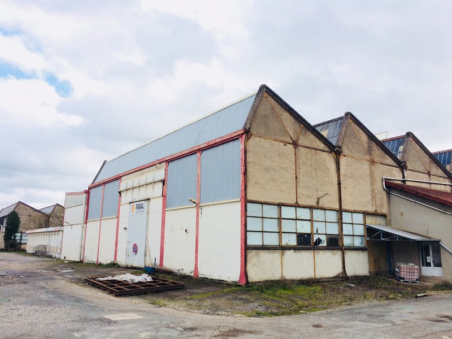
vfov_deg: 48.2
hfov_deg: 61.7
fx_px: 379
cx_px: 226
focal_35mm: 29
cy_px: 170
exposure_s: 1/977
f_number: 2.2
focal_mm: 4.15
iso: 32
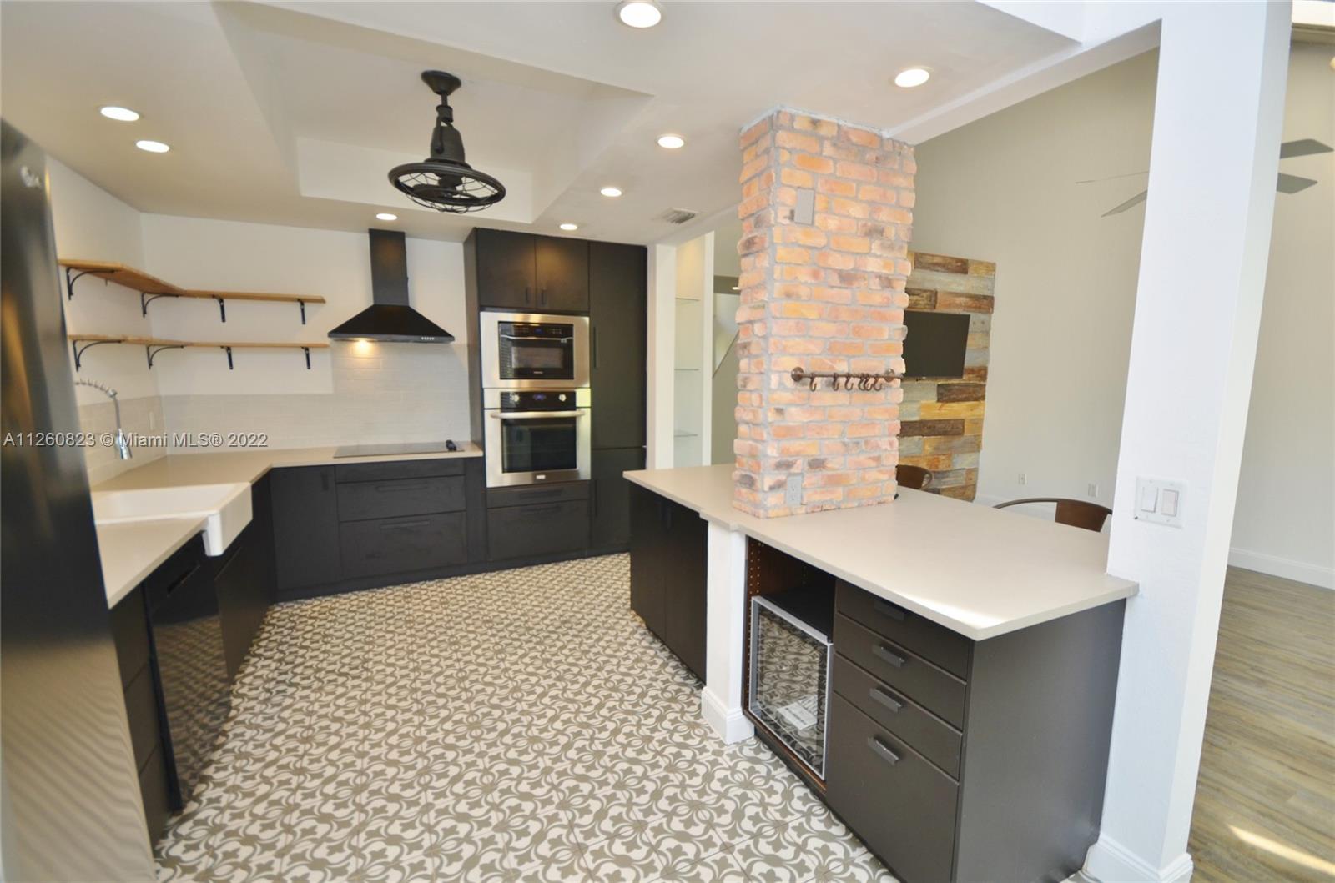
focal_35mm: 16
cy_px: 442
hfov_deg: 95.1
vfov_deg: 71.8
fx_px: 610
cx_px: 668
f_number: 5
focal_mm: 11
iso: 200
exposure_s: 1/60
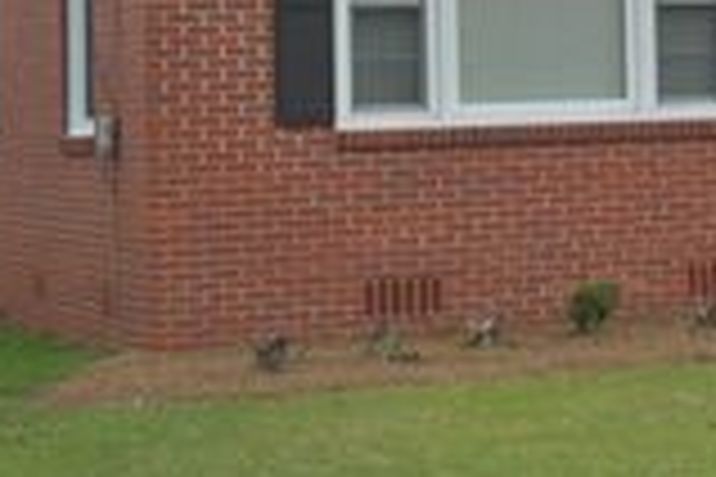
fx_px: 3003
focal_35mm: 151
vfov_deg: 9.0
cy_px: -47
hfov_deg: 13.0
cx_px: 1004
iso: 100
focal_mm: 32
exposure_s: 1/200
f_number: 5.6
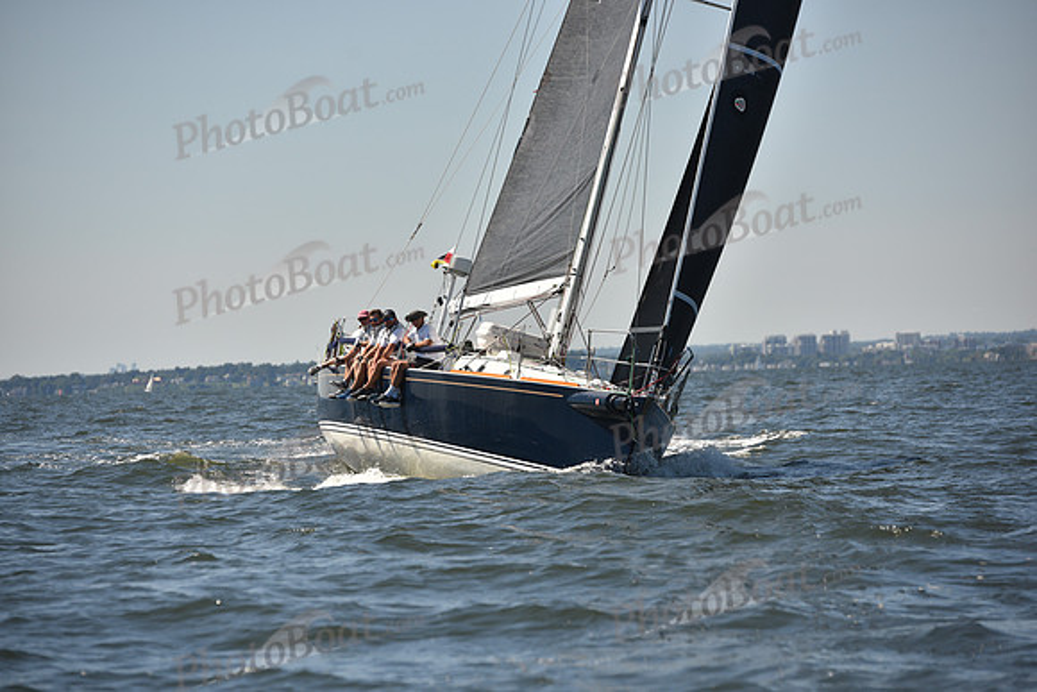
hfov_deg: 11.7
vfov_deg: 7.9
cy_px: 346
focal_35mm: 175
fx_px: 5042
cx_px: 518
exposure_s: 1/800
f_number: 5
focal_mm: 175
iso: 250
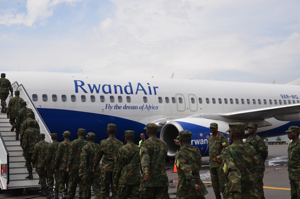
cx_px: 150
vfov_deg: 23.7
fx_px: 474
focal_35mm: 57
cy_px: 100
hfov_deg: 35.1
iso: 400
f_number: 16
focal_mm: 38
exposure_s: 1/250
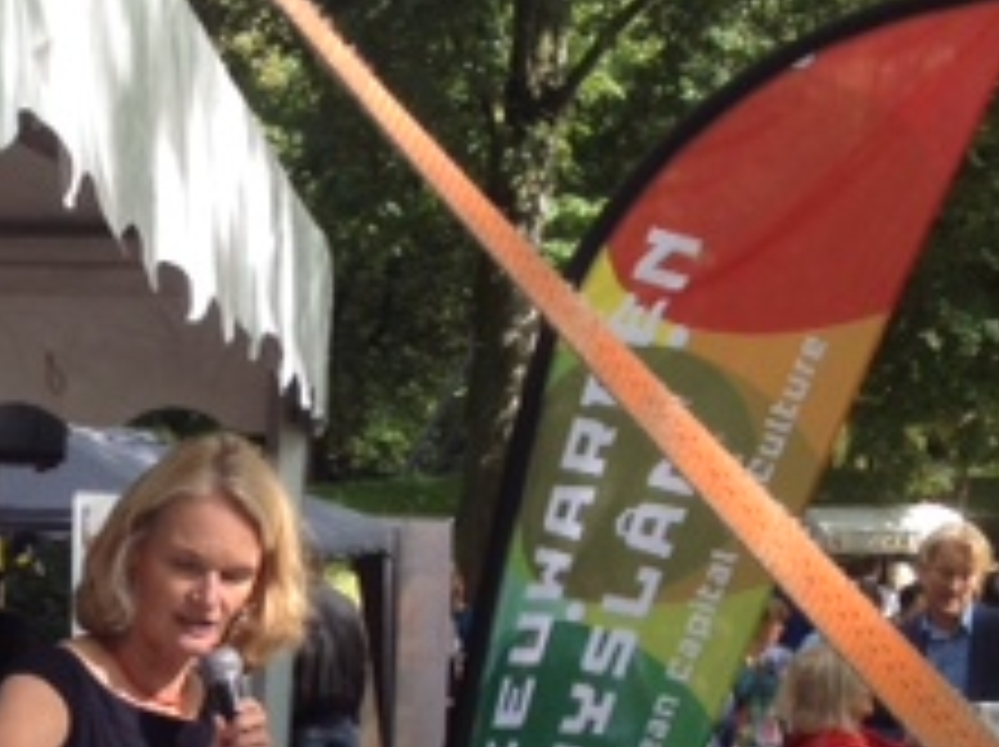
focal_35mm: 101
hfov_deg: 19.0
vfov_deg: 14.5
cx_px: 36
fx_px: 2912
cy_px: 684
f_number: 2.4
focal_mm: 4.28
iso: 50
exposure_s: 1/295
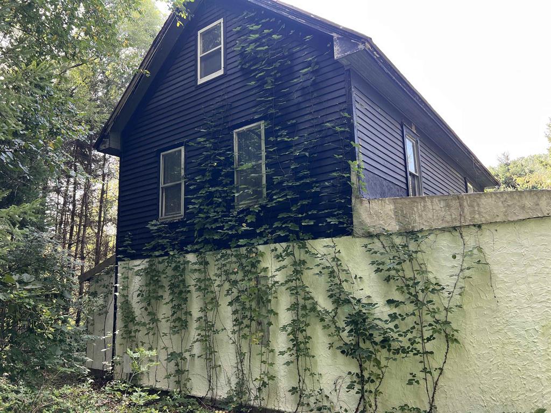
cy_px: 206
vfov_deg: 53.1
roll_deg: +2.1
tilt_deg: +11.5
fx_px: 414
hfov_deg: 67.3
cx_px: 276
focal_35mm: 26
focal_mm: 5.7
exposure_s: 1/143
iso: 32
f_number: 1.5
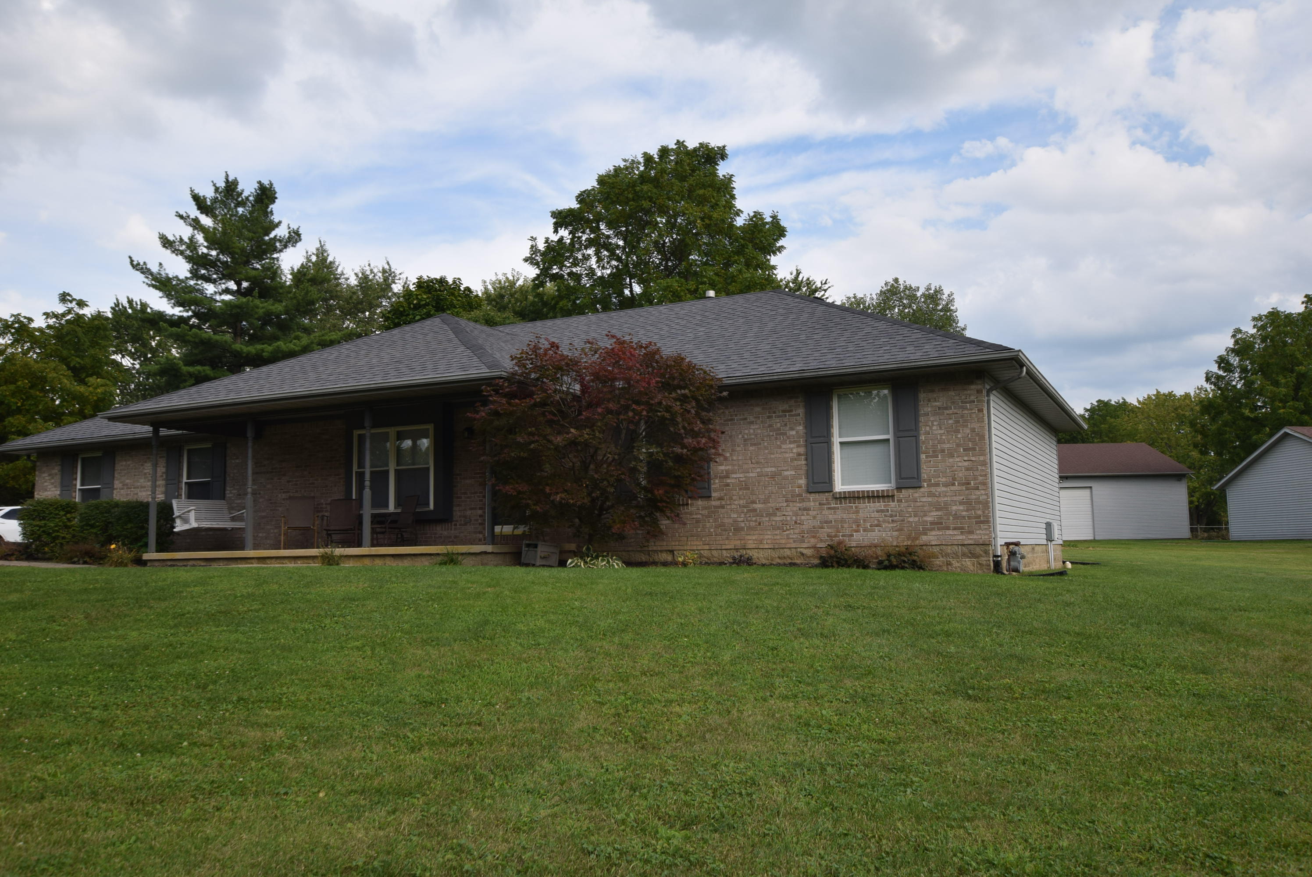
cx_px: 656
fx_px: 1094
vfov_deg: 43.7
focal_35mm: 30
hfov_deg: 61.9
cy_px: 438
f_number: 8
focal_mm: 20
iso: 200
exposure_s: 1/250
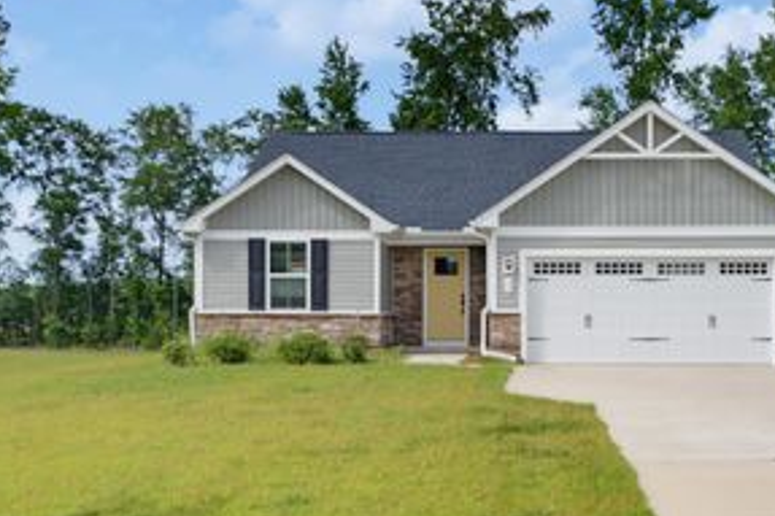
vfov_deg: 22.2
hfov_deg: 32.7
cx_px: 491
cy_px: 244
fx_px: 1312
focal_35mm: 61
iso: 500
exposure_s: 1/200
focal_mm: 35
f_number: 11
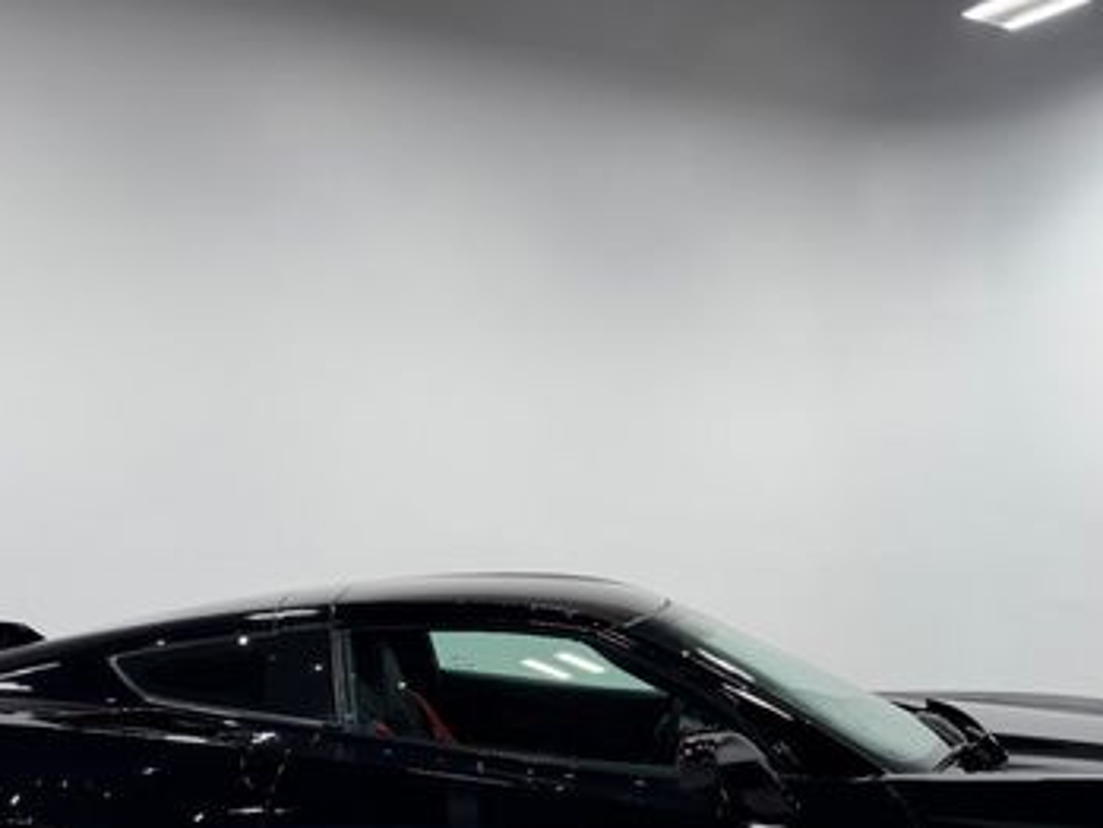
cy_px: 724
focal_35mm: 44
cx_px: 629
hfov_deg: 42.8
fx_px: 1402
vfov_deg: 31.5
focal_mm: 6.76
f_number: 1.78
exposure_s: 1/273
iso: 64
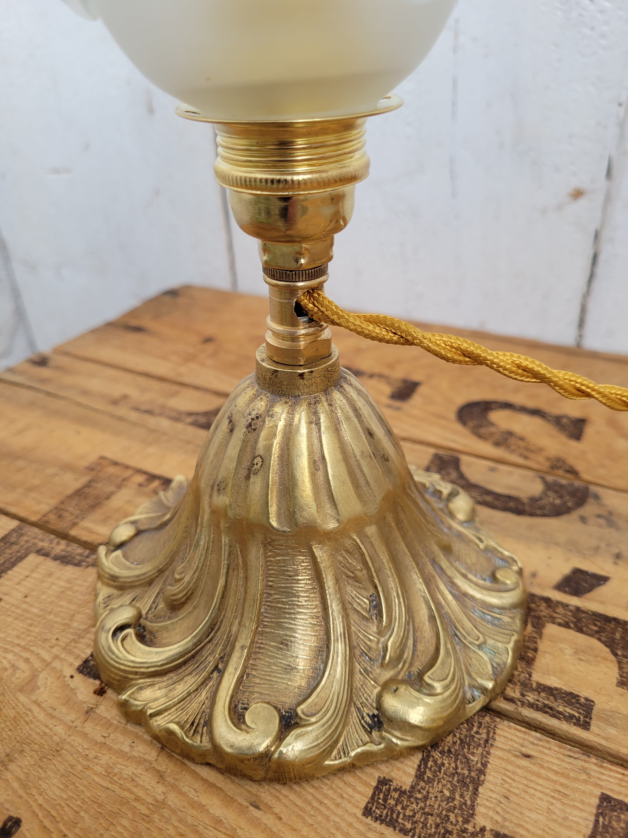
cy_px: 419
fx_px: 629
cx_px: 314
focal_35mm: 26
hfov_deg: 53.1
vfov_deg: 67.3
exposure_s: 1/100
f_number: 1.8
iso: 50
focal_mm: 5.4
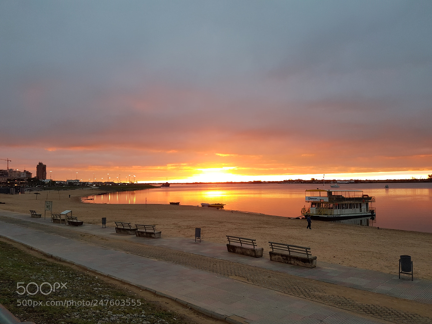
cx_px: 216
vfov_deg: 53.1
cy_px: 162
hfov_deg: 67.3
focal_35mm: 26
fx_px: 324
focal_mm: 4.2
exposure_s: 1/50
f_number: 1.7
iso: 64
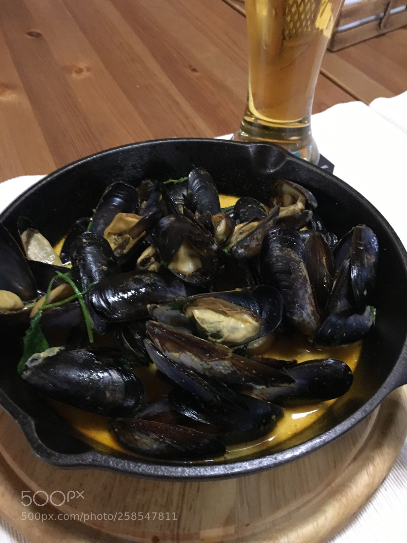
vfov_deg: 61.7
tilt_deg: -46.4
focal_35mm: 29
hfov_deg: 48.2
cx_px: 204
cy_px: 272
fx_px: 455
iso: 400
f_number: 2.2
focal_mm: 4.15
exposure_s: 1/17
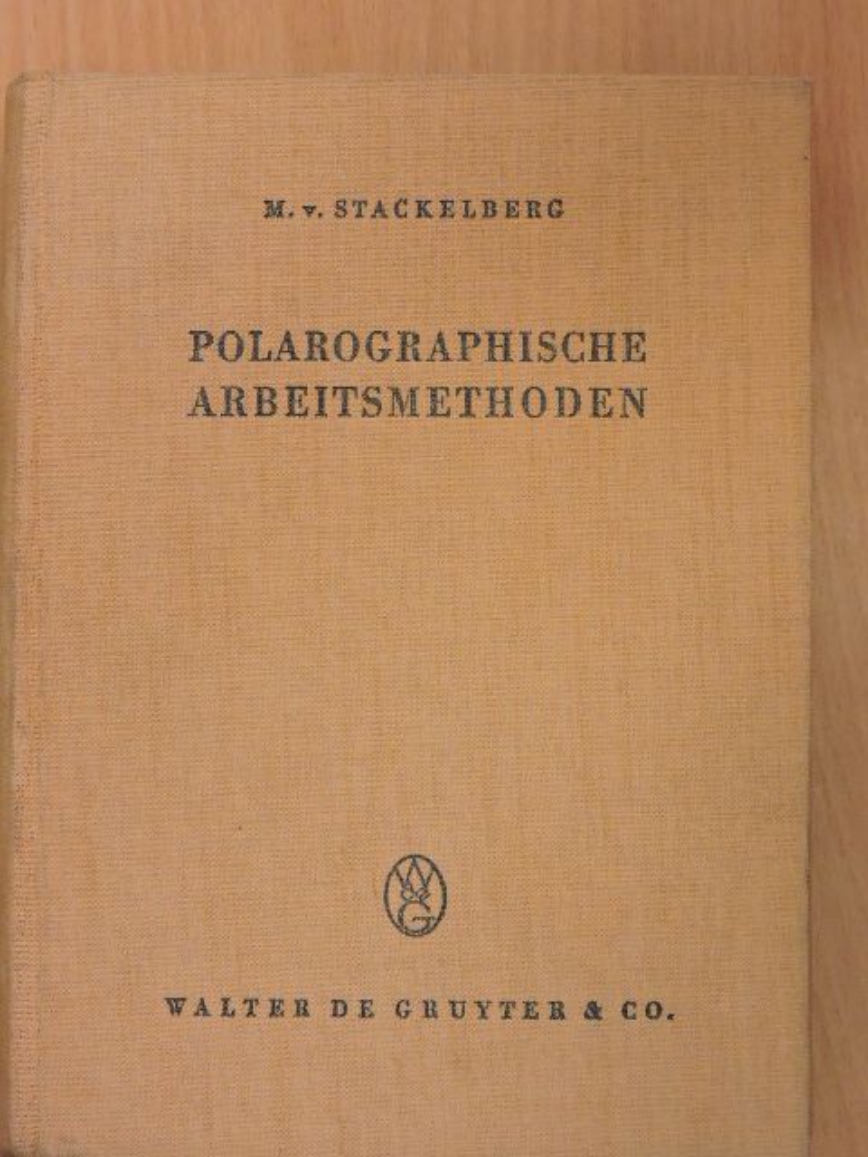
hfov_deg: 21.0
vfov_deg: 27.8
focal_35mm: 70
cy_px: 578
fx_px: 2340
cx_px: 434
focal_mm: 12.5
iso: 1000
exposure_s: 1/80
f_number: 4.5
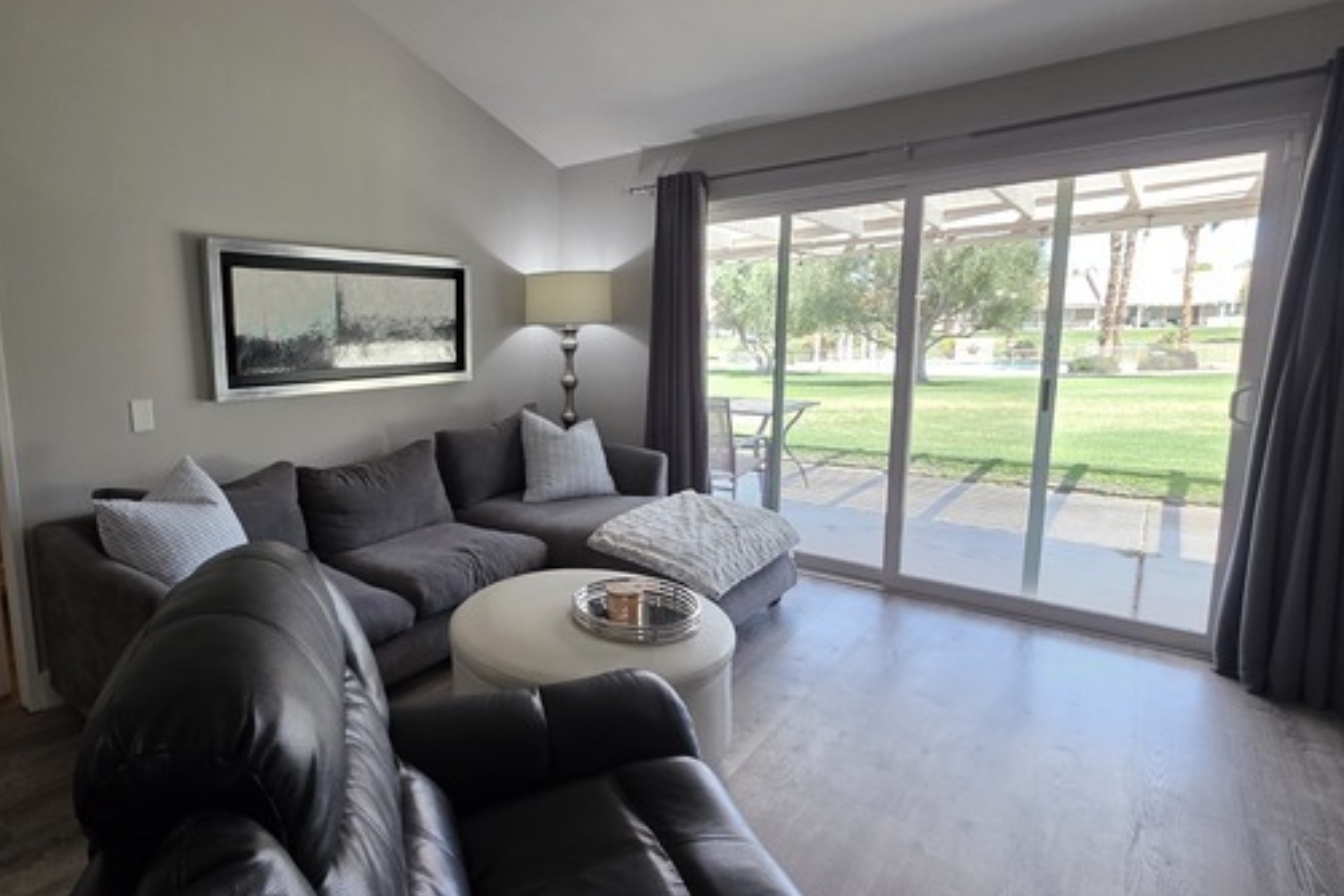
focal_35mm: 18
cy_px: 437
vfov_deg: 67.4
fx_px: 672
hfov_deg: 88.0
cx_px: 495
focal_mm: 2.2
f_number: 1.9
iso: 100
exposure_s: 1/120
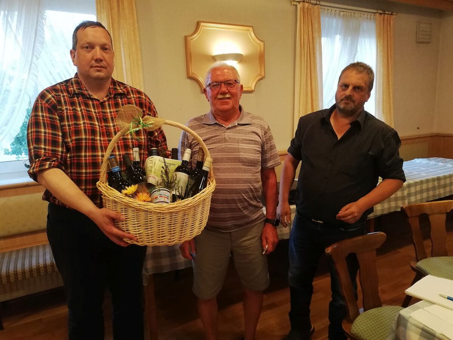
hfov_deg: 67.3
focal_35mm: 26
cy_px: 170
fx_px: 340
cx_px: 226
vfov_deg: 53.1
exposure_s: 1/25
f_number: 2.2
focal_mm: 3.81
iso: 320
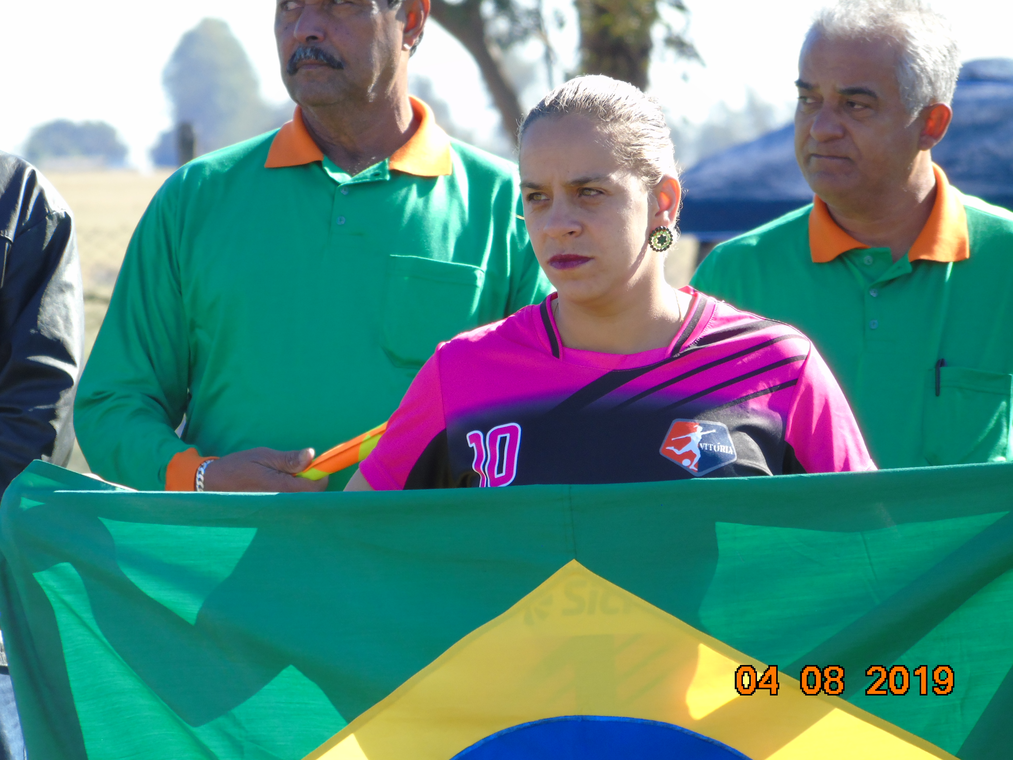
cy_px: 380
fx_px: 16066
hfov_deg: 3.6
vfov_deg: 2.7
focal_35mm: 549
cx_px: 506
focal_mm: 98
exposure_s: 1/125
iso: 160
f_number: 5.7
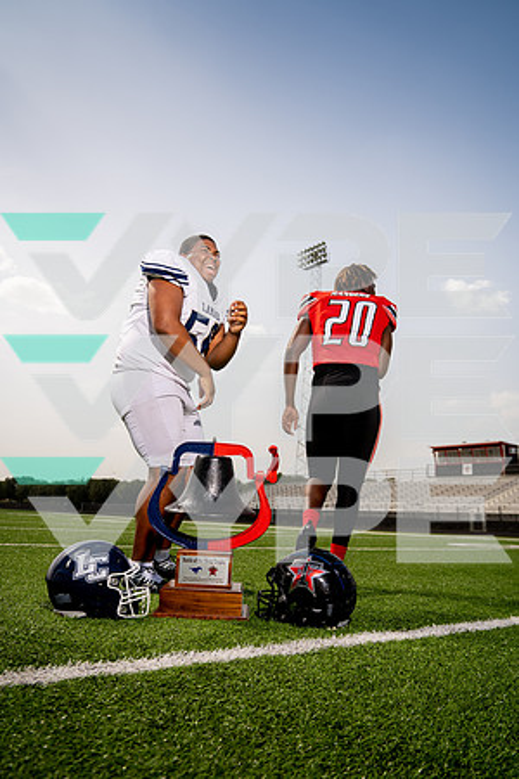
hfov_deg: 45.0
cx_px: 260
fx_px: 627
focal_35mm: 29
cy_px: 390
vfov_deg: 63.7
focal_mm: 29
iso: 100
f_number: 4.5
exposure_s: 1/1250
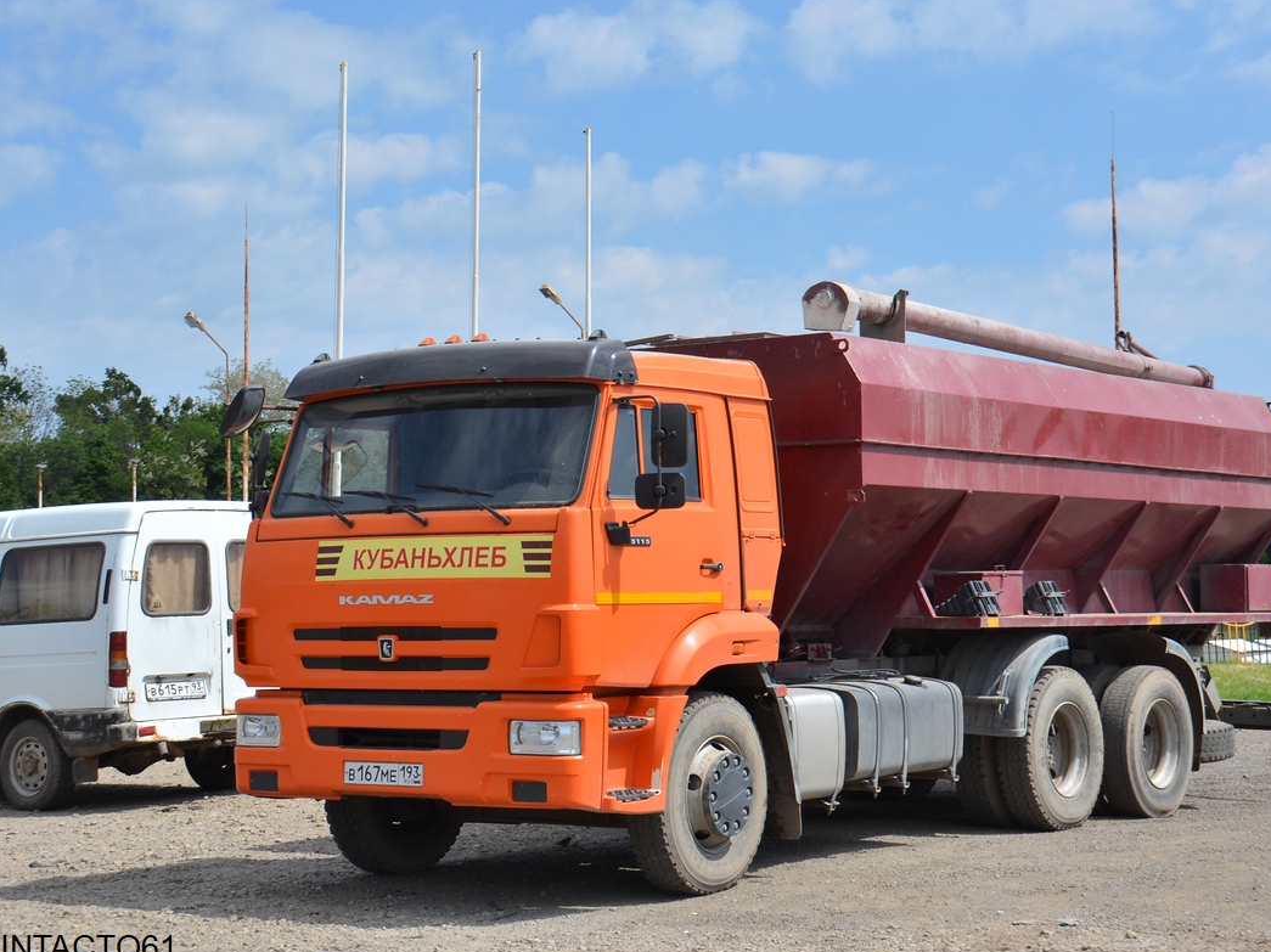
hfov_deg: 36.1
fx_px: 1945
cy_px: 482
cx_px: 727
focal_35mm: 53
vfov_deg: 27.5
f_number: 7.1
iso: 400
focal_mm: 32
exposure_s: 1/1600
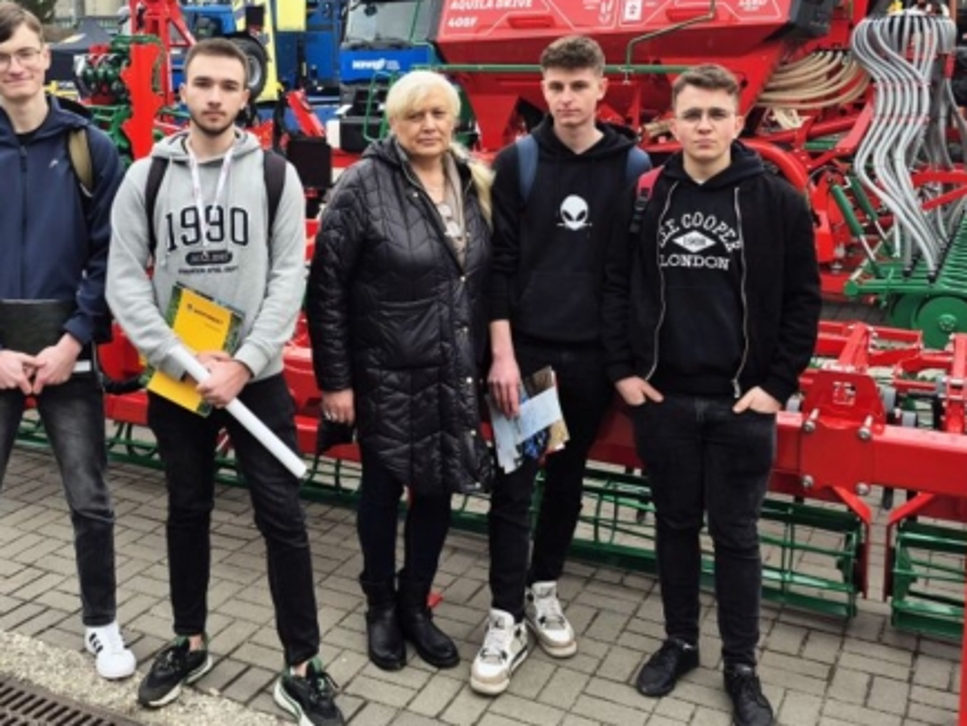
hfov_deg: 53.9
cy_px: 297
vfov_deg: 41.7
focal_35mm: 34
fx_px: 950
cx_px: 456
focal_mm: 5.4
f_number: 1.8
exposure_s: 1/538
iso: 25
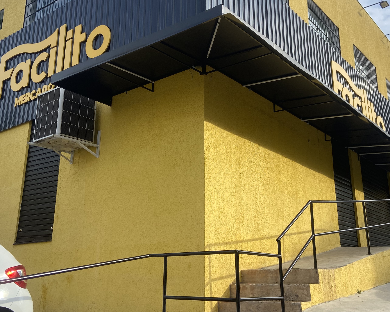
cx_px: 204
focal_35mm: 40
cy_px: 141
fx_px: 462
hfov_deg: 45.8
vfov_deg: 37.3
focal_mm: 4.25
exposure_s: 1/1157
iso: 32
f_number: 1.8
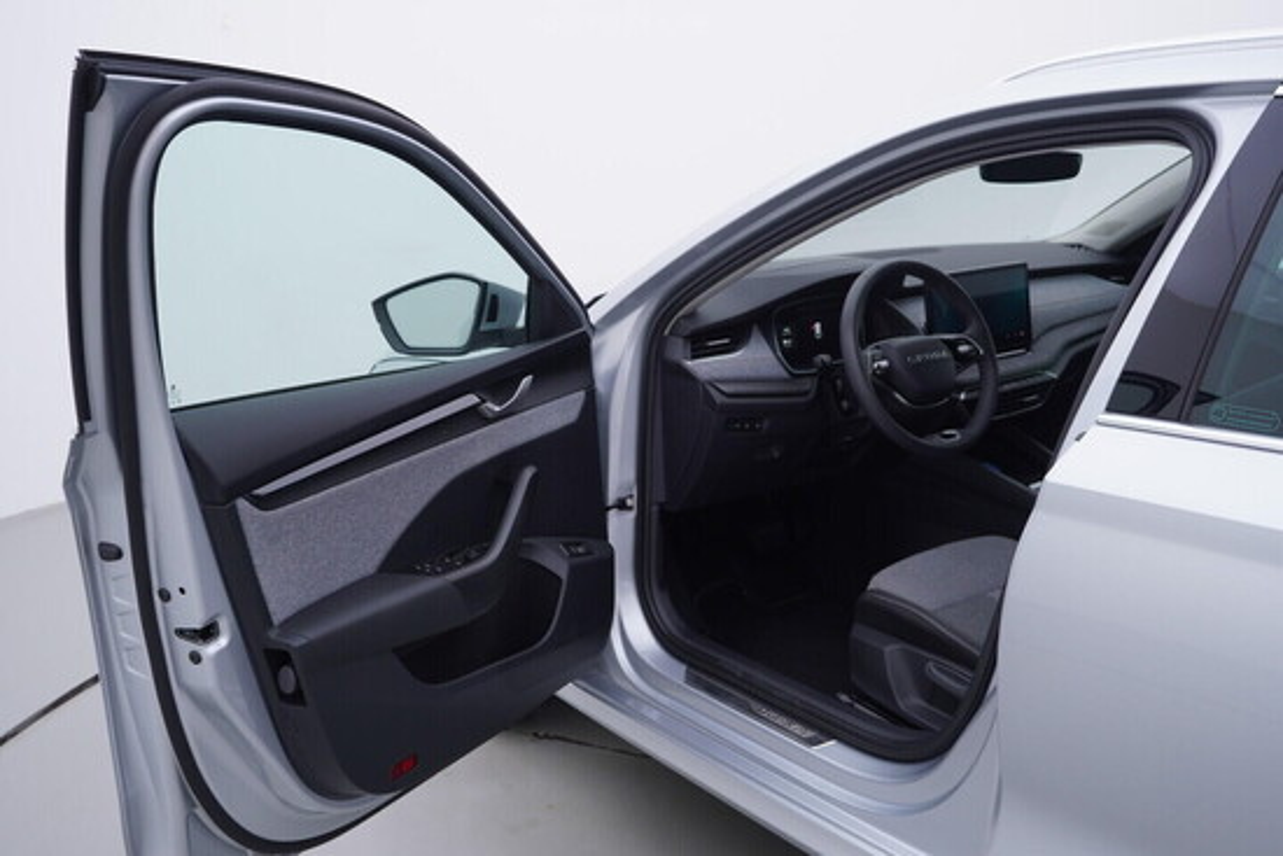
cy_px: 428
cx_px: 642
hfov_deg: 53.1
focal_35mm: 36
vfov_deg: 36.9
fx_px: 1283
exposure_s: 1/80
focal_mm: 24
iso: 125
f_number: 4
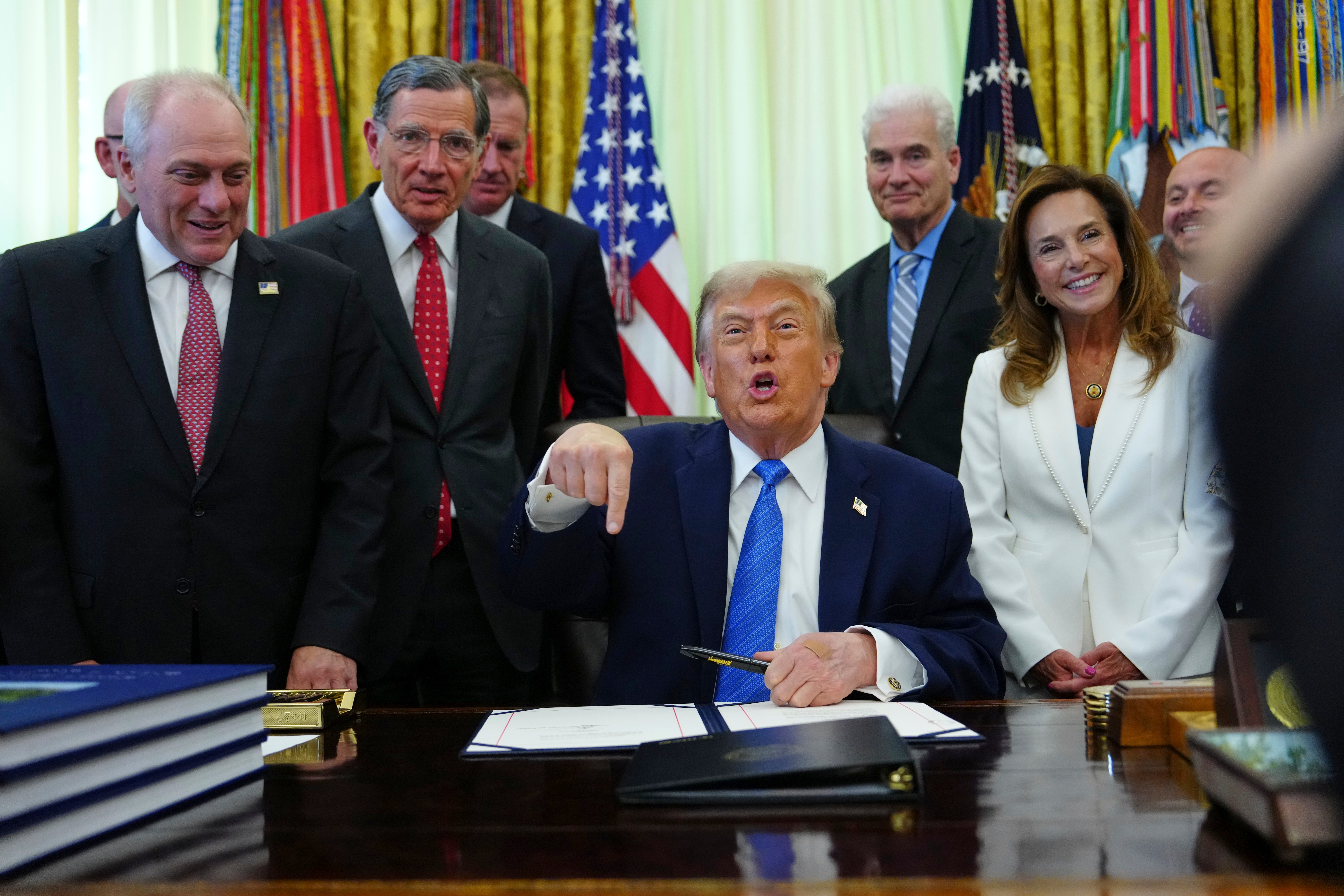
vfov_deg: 31.2
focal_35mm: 43
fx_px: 1605
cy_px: 448
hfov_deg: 45.4
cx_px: 672
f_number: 2.8
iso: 4000
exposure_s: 1/320
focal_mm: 43
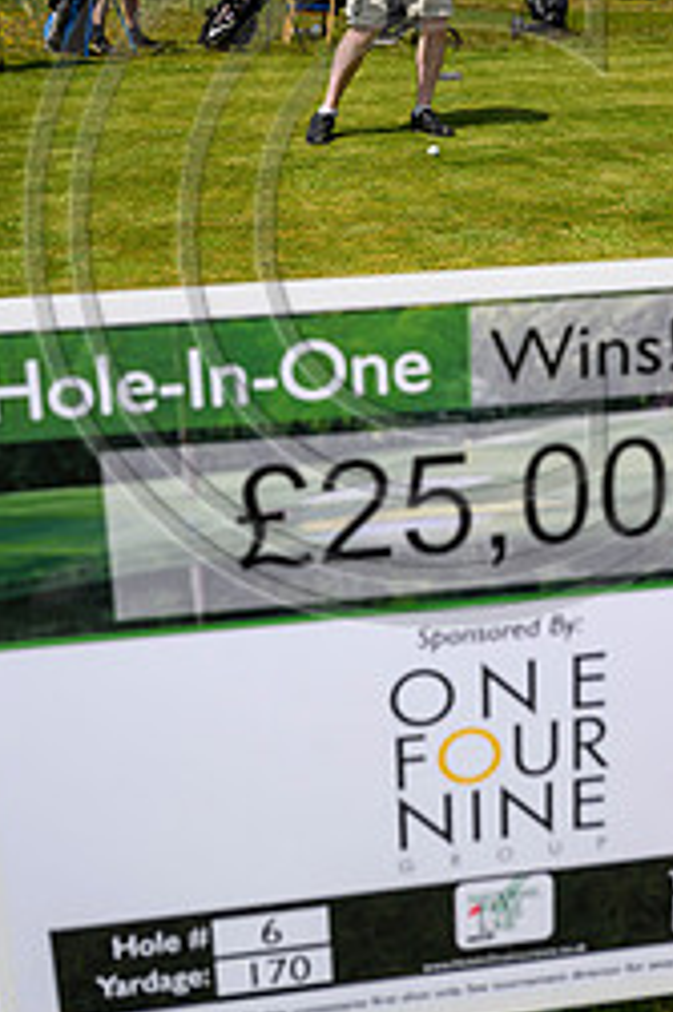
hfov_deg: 31.0
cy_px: 222
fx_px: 1207
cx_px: 431
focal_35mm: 43
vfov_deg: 43.6
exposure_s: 1/3200
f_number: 4
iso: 250
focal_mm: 24
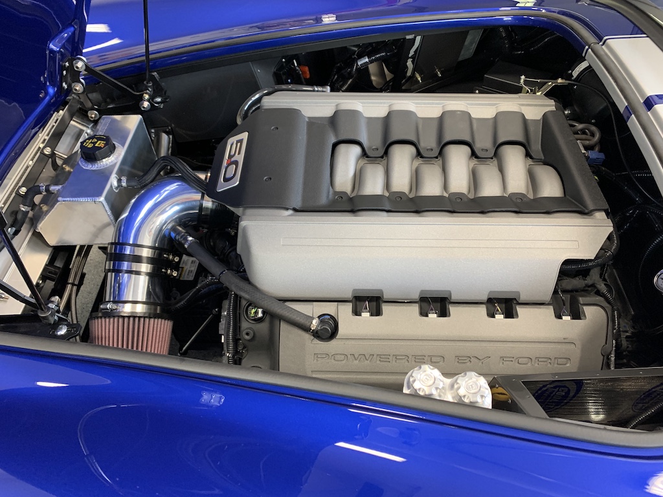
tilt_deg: -48.7
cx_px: 332
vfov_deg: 53.1
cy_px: 248
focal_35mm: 26
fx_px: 498
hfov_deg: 67.3
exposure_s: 1/60
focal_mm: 4.25
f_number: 1.8
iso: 250
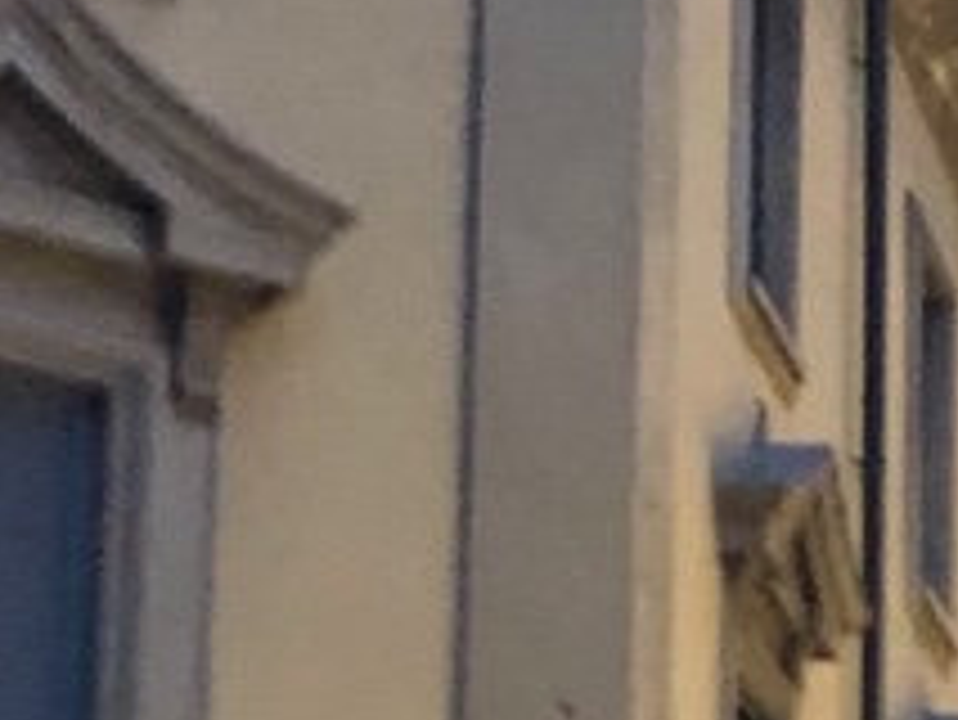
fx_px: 4652
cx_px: 1795
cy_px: 1260
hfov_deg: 10.9
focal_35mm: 168
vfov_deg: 8.5
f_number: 1.8
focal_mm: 4
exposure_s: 1/25
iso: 640
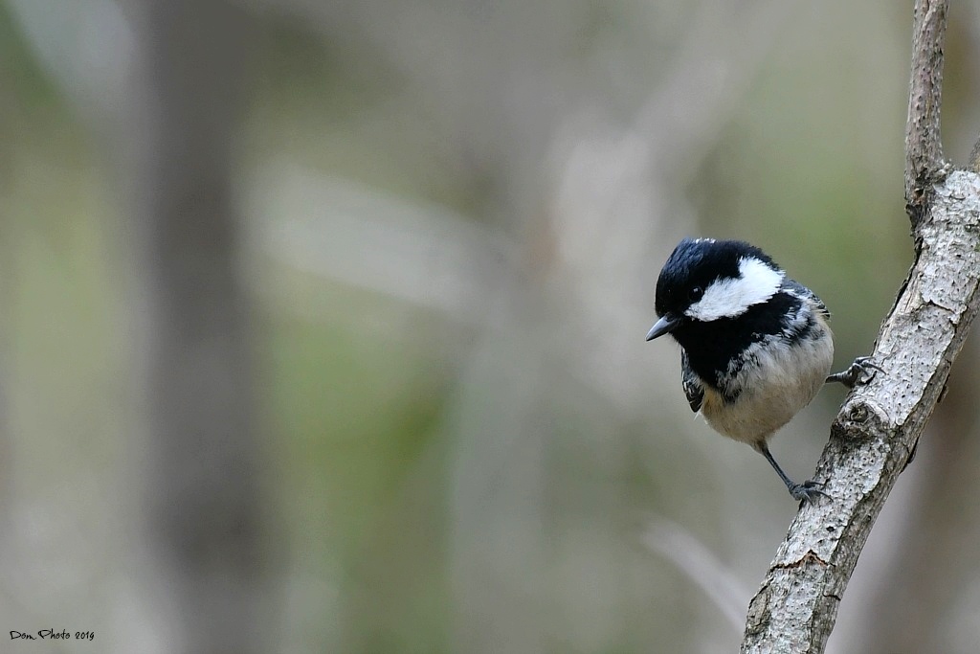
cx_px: 490
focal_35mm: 750
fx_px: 20418
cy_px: 327
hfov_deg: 2.7
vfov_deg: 1.8
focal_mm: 500
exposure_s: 1/500
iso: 500
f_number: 5.6
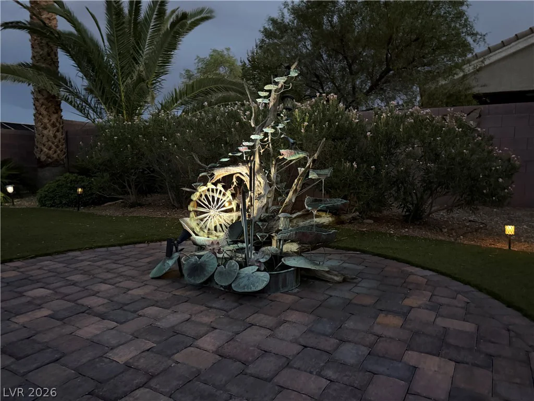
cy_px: 200
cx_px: 267
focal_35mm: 24
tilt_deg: -6.2
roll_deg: +0.4
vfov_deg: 56.8
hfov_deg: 71.6
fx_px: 370
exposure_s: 1/17
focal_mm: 6.76
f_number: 1.78
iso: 1600
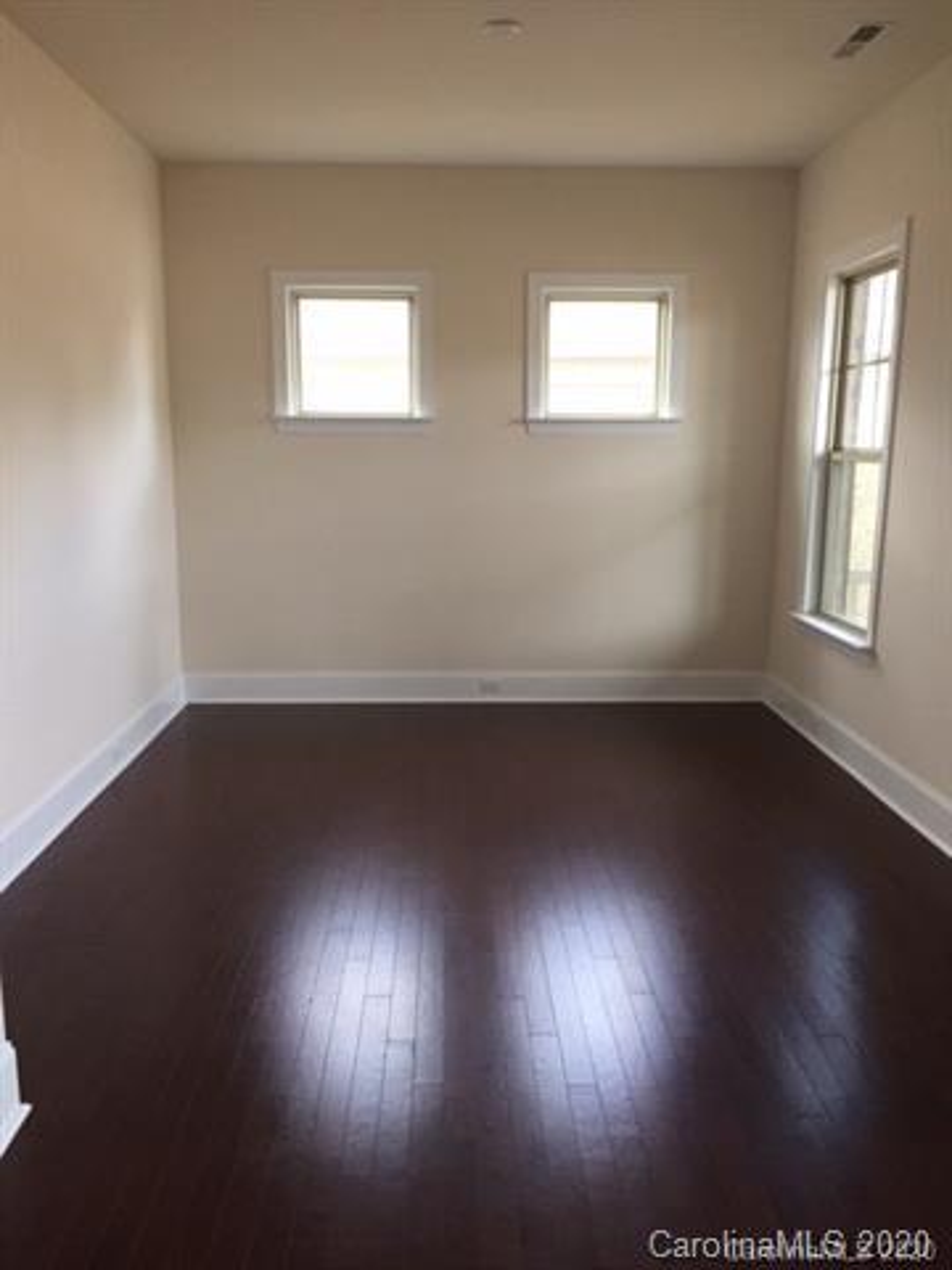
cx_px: 476
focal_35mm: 29
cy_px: 635
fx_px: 1063
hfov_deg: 48.2
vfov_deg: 61.7
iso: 50
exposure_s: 1/30
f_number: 2.2
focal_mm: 4.15
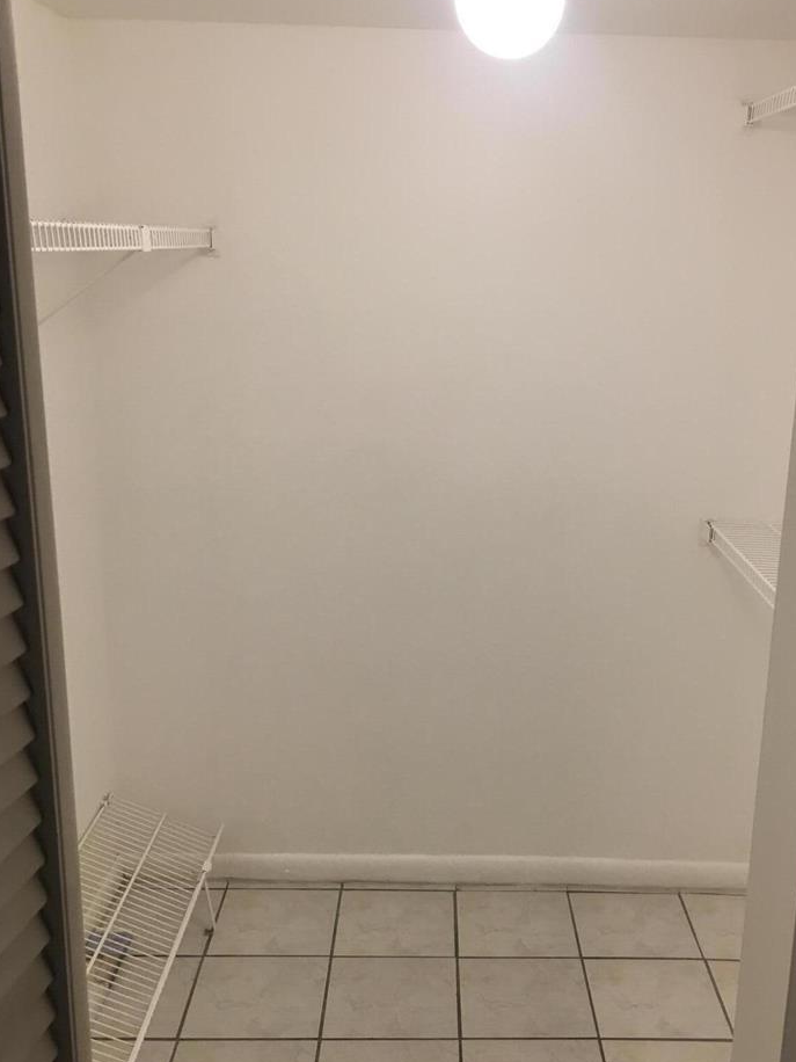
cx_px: 477
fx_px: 1165
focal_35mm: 38
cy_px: 585
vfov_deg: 48.9
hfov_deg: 37.6
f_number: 2.2
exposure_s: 1/30
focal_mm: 4.15
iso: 32
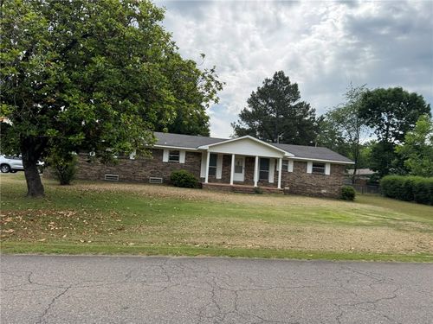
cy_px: 162
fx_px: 300
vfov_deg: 56.8
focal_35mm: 24
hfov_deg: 71.6
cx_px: 216
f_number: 1.78
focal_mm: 6.76
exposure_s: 1/2506
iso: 80
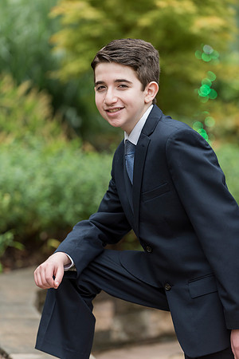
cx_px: 120
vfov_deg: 13.7
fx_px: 1494
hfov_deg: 9.1
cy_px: 180
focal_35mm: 150
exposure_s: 1/500
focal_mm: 150
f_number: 3.5
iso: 400
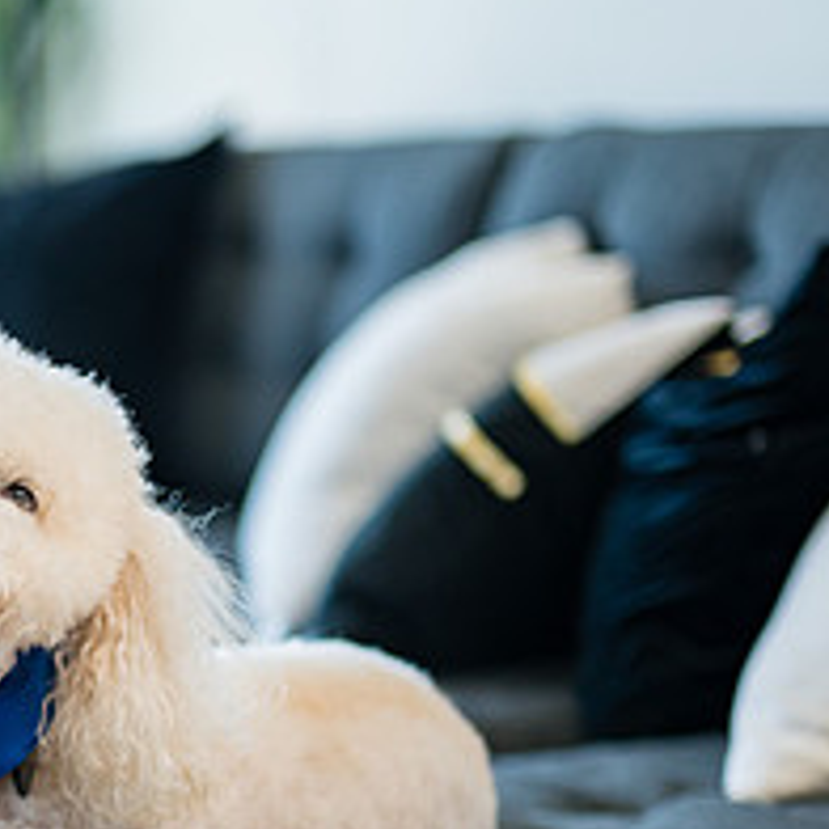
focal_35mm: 137
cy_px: 616
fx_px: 3712
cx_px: -109
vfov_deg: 12.7
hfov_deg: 12.5
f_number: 1.2
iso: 400
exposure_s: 1/500
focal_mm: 50
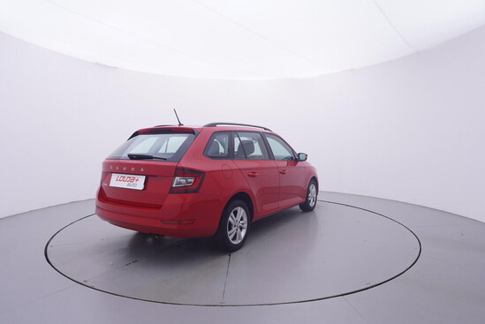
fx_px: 303
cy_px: 162
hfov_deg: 77.3
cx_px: 242
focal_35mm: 22
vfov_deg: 56.2
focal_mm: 15
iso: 200
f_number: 5
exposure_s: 1/80
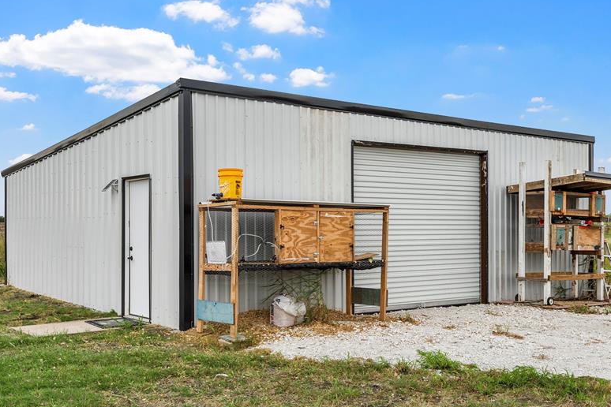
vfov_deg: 32.6
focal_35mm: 41
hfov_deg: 47.4
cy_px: 208
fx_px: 696
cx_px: 313
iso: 250
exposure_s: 1/20
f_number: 9
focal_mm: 21
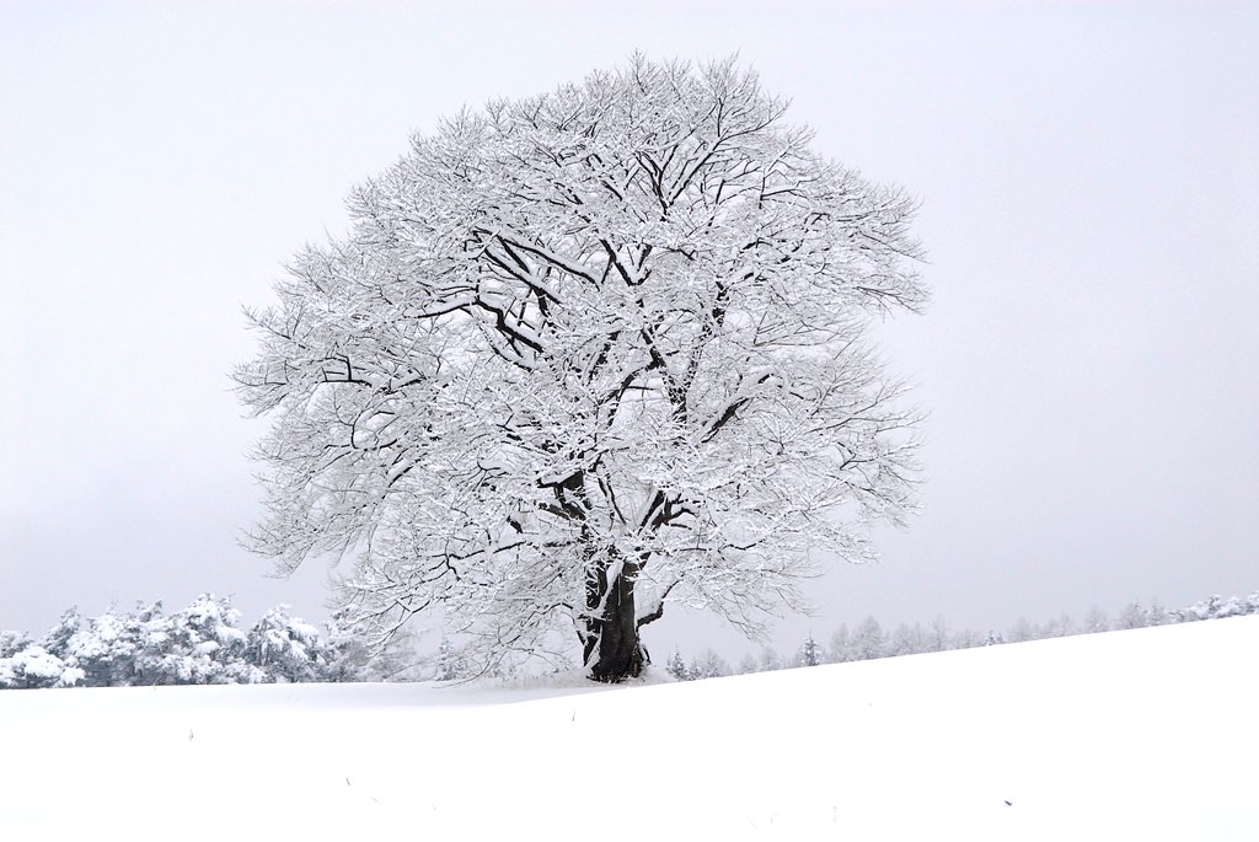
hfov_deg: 14.4
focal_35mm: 142
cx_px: 630
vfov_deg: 9.7
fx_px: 4988
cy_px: 421
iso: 500
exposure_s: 1/1000
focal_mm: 95
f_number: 5.6
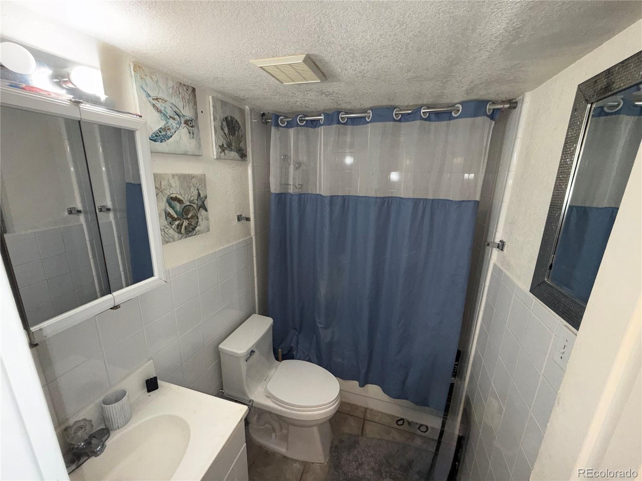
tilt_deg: -14.3
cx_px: 321
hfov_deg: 102.1
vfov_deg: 85.7
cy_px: 240
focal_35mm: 14
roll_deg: -1.9
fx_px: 260
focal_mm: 2.22
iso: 100
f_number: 2.2
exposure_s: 1/60
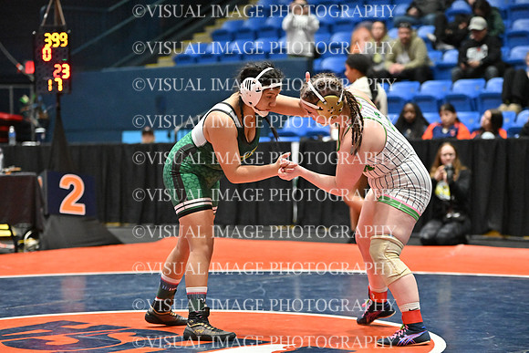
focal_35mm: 105
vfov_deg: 13.0
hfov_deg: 19.5
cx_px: 264
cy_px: 176
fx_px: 1543
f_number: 2.8
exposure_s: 1/1250
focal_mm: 105
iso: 6400
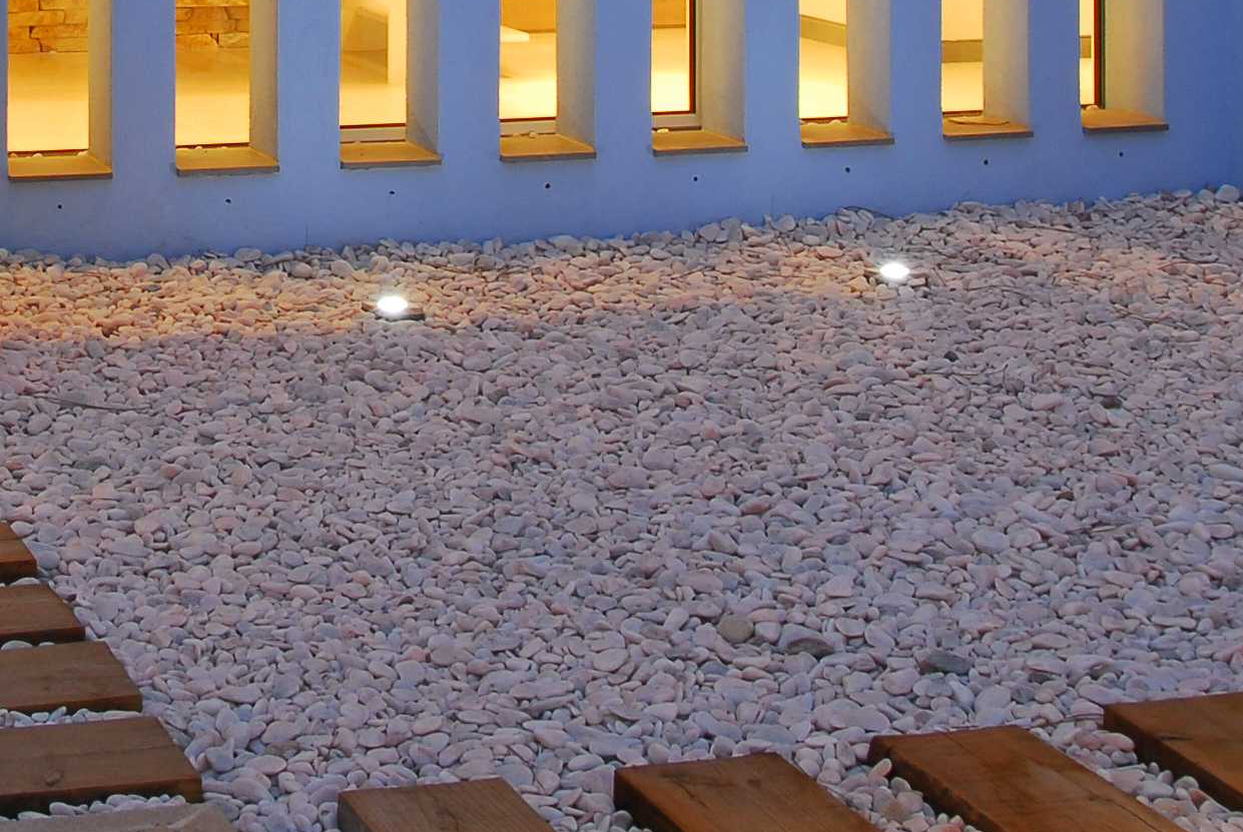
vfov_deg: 15.7
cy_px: -444
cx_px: 128
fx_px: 2751
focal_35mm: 80
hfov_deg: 24.7
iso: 100
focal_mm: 17
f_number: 11
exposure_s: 15
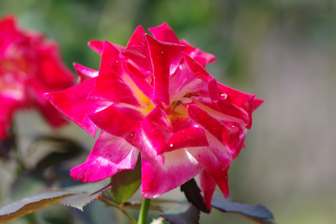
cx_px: 168
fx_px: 1259
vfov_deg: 10.1
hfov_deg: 15.2
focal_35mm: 135
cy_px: 112
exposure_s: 1/250
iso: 100
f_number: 4
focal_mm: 90
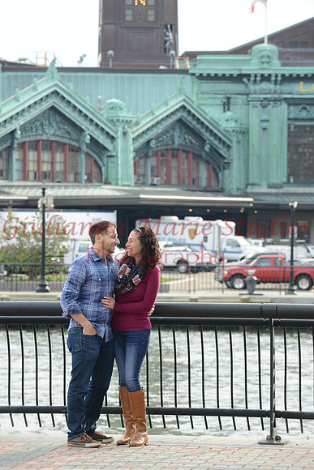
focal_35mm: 155
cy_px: 235
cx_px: 157
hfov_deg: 8.9
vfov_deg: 13.2
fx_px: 2027
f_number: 9
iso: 500
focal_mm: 155
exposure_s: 1/200
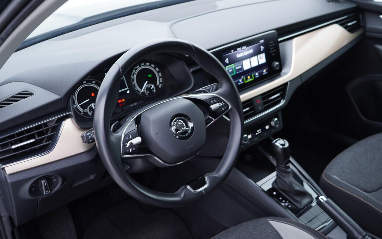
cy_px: 123
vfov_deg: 34.4
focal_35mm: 37
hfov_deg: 52.8
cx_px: 191
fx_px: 385
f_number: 2.8
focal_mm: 24
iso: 200
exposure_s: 1/40
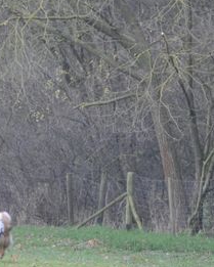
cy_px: 183
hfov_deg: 2.7
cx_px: 53
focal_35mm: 581
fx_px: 4601
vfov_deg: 3.3
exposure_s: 1/50
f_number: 7.1
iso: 400
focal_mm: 135
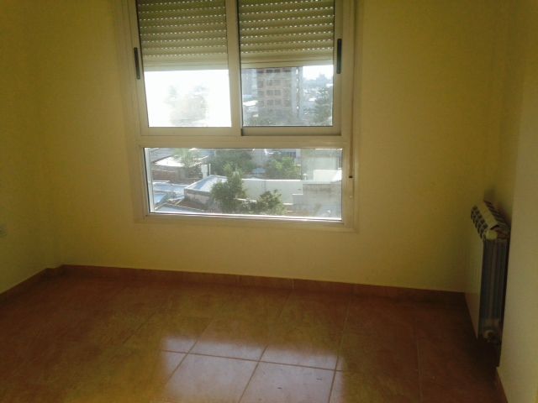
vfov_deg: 42.9
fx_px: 513
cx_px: 269
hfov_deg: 55.4
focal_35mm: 33
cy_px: 202
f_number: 2.4
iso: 64
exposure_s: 1/536
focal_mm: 4.12
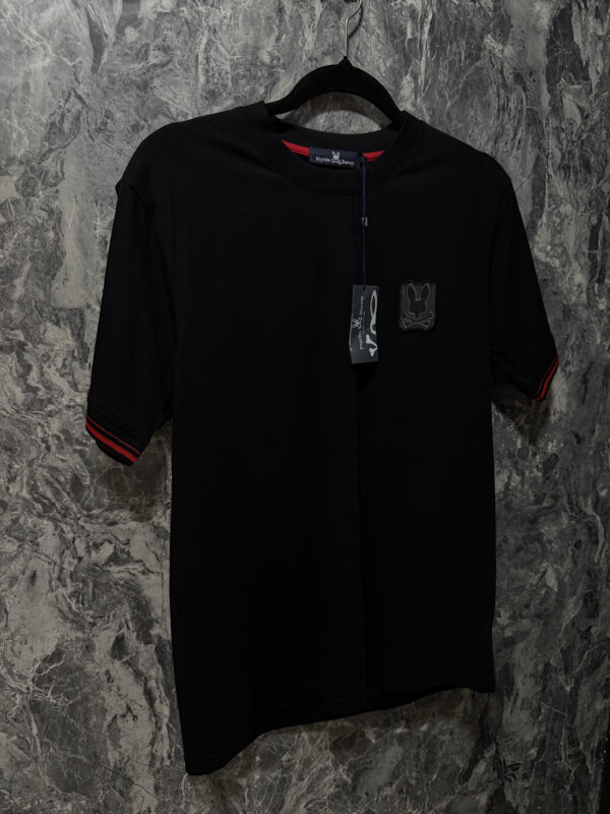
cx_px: 305
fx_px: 564
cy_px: 407
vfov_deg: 71.6
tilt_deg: -12.5
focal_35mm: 24
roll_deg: -0.6
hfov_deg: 56.8
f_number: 1.78
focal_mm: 6.76
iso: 320
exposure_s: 1/60
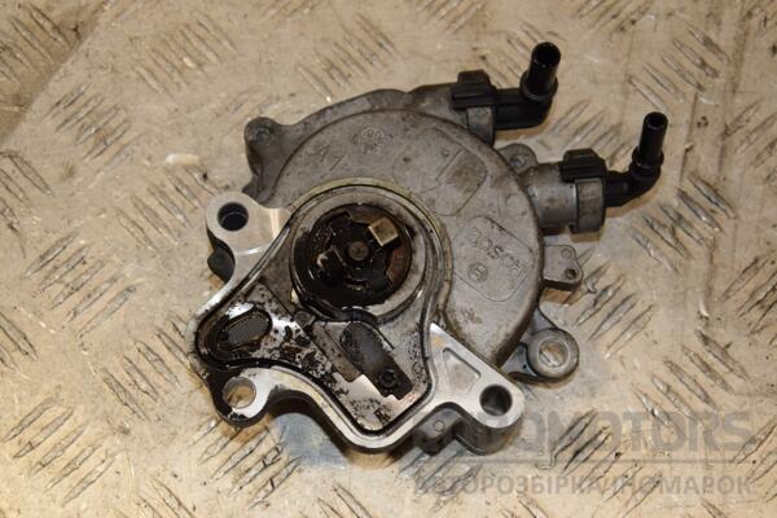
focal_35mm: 75
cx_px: 388
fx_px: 1619
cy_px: 259
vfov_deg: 18.2
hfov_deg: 27.0
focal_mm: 50
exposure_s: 1/200
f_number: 7.1
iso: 800
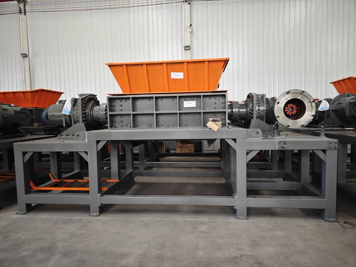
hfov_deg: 73.9
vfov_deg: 58.9
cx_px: 178
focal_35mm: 23
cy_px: 134
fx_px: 237
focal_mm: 8.7
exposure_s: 1/61.7
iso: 320
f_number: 1.9
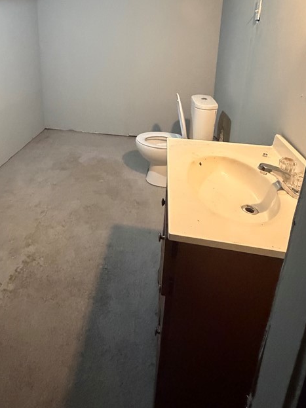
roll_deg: +0.8
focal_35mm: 23
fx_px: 271
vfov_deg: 69.7
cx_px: 103
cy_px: 109
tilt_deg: -17.3
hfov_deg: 57.6
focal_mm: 2.22
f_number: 2.2
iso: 1250
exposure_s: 1/60
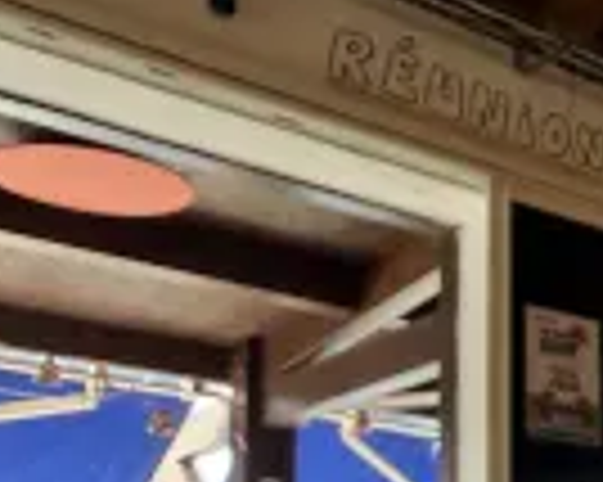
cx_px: 828
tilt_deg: +7.3
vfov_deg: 20.5
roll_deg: +0.7
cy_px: 563
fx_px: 1248
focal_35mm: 70
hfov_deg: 23.3
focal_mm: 2.22
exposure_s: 1/99
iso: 100
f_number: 2.2
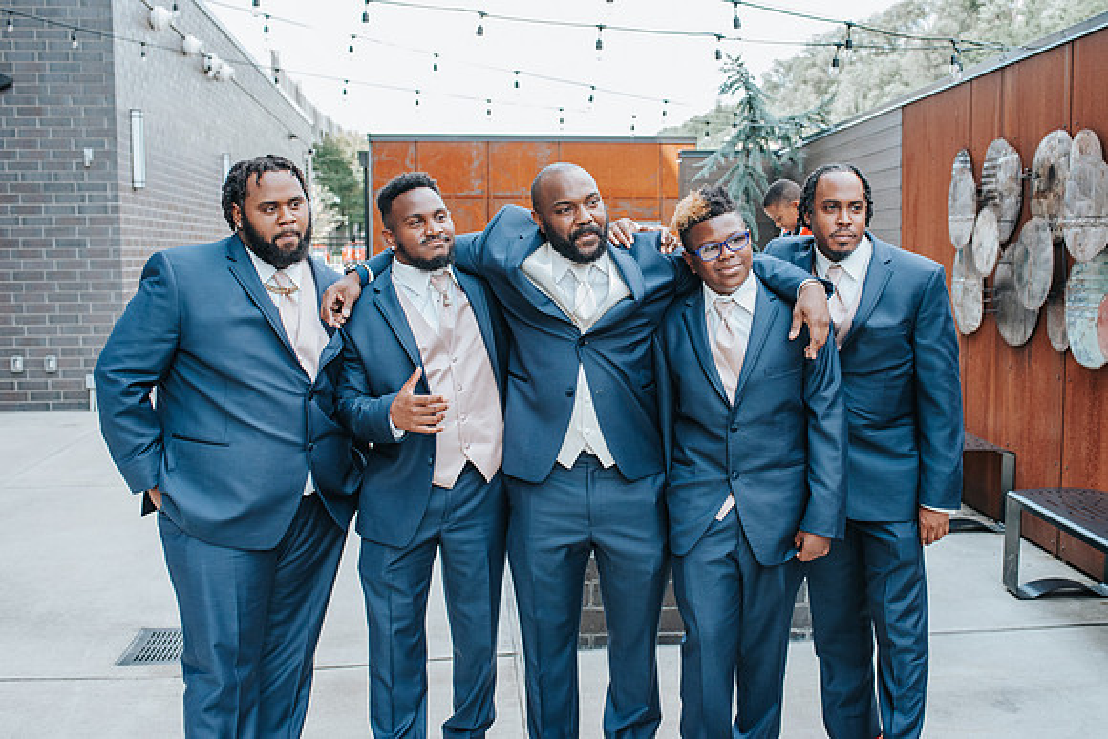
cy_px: 341
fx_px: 1161
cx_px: 597
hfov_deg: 51.0
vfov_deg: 35.3
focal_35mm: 38
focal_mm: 35
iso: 1000
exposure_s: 1/800
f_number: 4
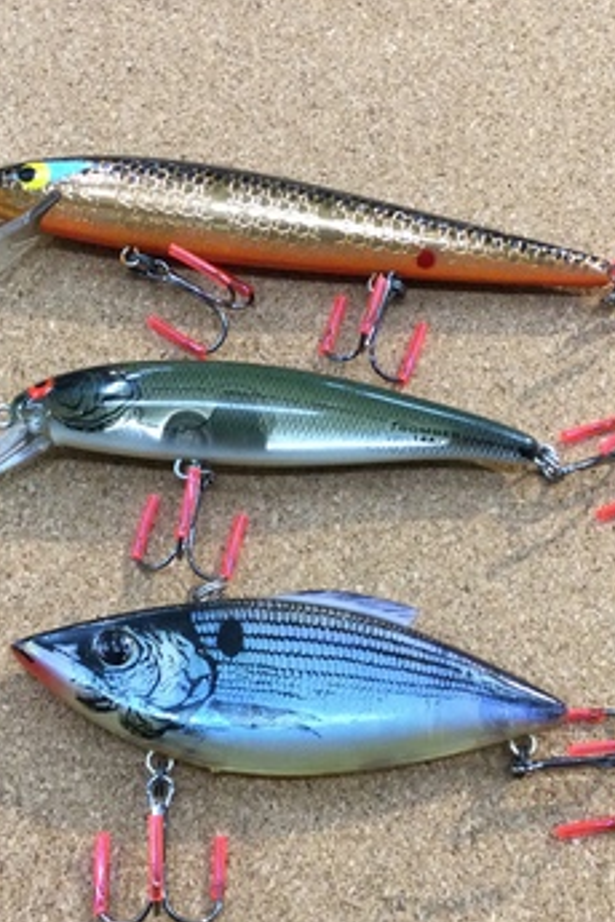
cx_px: 334
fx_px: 1435
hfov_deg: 24.2
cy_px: 583
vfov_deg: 35.4
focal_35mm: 56
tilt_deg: -69.7
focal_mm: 3.3
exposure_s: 1/30
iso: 40
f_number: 2.4
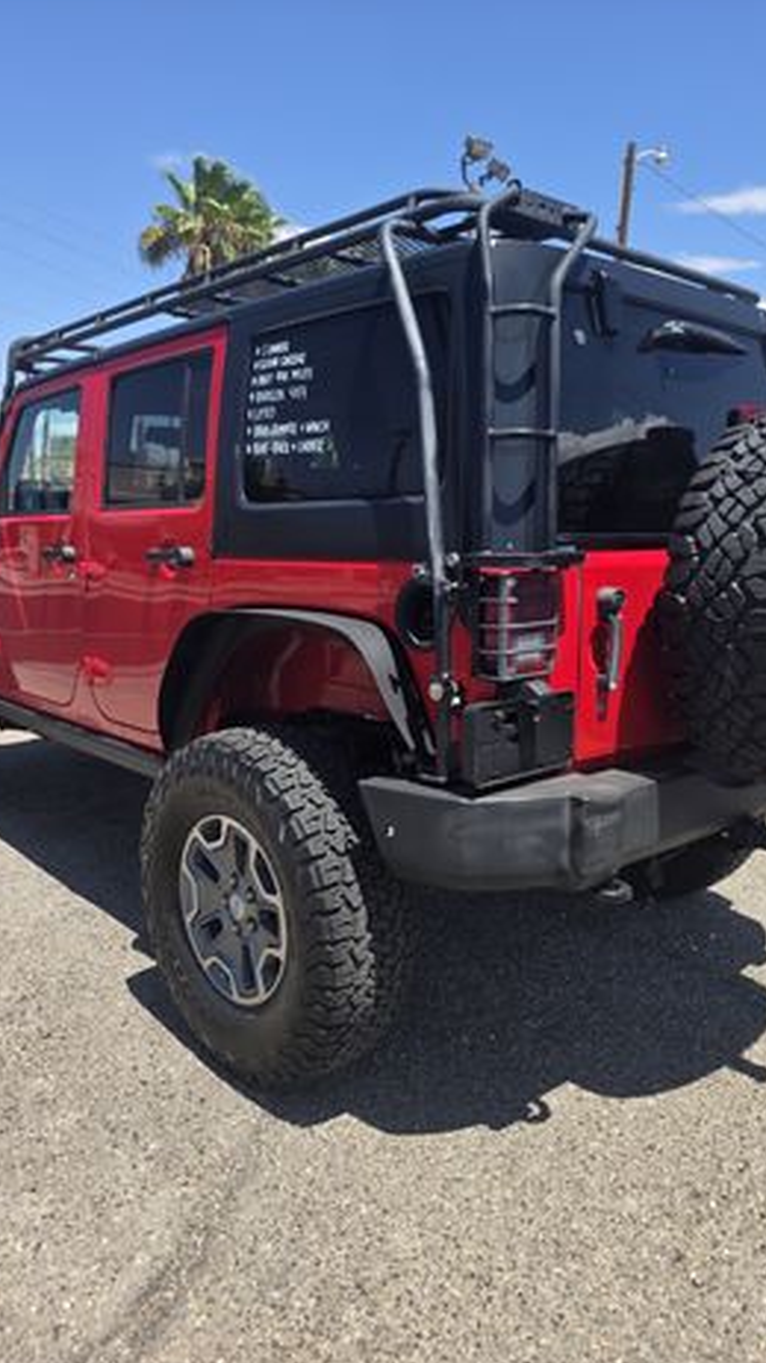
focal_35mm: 26
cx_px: 389
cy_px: 674
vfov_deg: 71.9
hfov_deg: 44.3
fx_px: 940
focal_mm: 6.3
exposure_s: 1/3521
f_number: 1.7
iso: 80
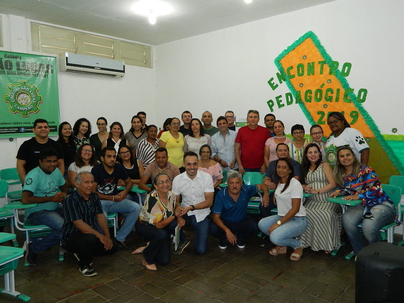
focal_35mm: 28
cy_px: 152
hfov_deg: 63.4
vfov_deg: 49.7
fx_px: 327
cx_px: 202
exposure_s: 1/30
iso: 200
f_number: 3.2
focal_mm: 5.1
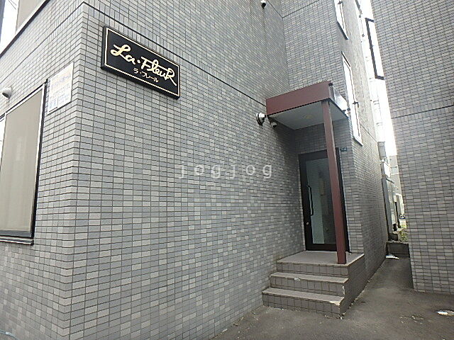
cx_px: 227
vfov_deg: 63.4
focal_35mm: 21
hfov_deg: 79.0
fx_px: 275
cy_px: 170
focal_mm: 3.7
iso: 160
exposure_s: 1/60
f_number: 3.5
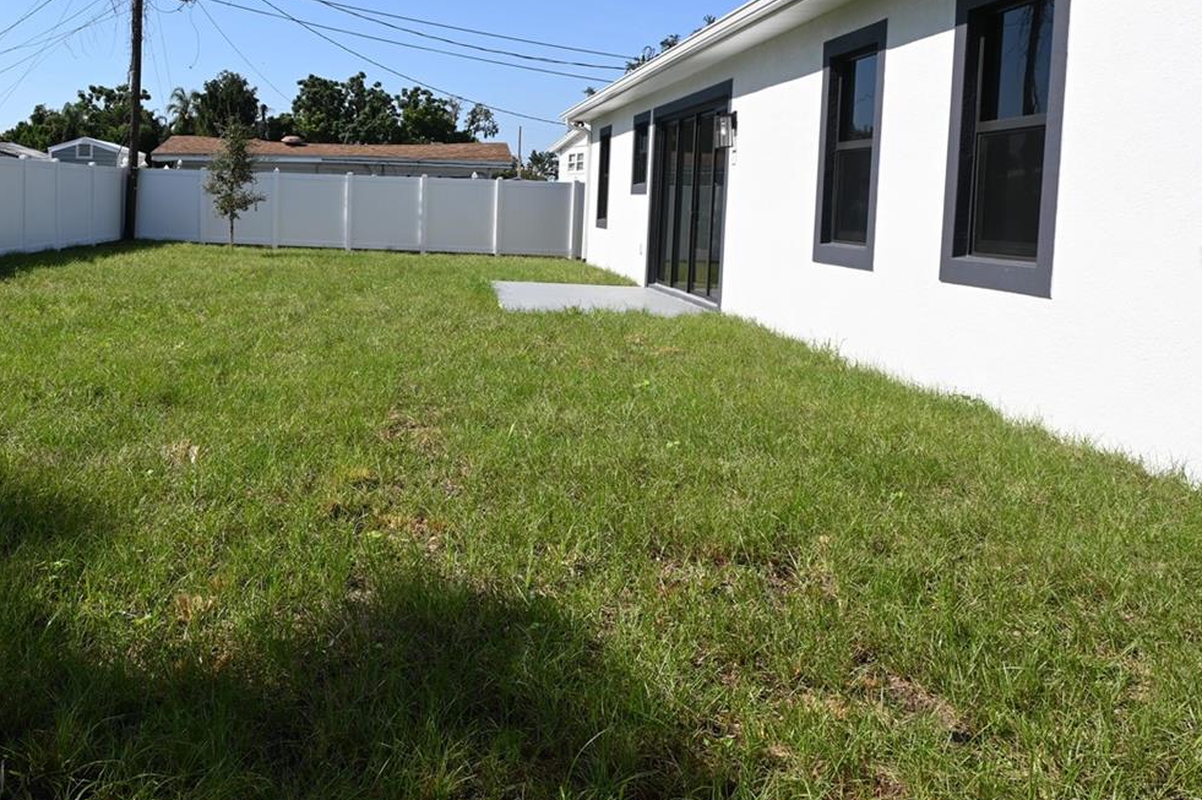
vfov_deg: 40.7
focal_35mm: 32
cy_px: 255
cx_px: 330
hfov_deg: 56.7
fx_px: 1062
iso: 100
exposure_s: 1/250
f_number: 8
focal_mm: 13
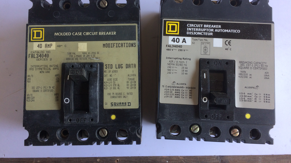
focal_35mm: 32
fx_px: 247
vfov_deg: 36.5
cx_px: 146
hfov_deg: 61.0
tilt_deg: -85.2
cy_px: 61
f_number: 2.2
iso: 50
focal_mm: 4.15
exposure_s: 1/100
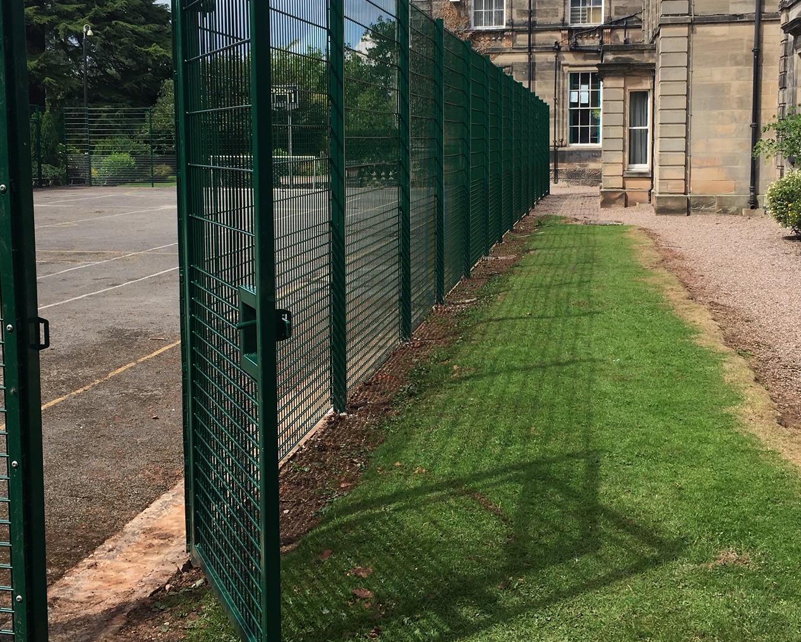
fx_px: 1067
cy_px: 259
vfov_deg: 33.3
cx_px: 415
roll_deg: +1.0
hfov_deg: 41.1
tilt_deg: -5.2
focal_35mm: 45
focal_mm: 4.15
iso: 25
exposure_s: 1/855
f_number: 2.2
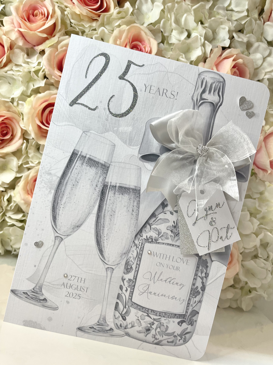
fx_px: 273
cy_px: 182
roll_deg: -12.6
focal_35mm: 26
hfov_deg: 53.1
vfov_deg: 67.3
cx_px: 136
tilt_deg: -2.0
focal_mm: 5.1
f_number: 1.6
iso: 64
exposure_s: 1/100
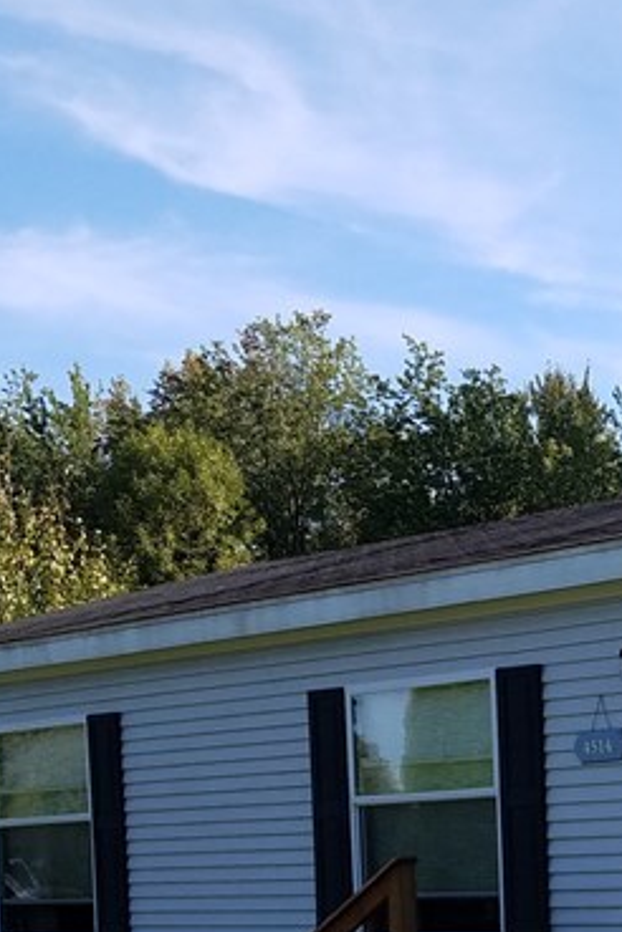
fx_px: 1944
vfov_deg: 26.2
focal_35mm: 75
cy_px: 818
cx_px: 862
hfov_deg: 16.9
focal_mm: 4.2
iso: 50
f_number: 1.7
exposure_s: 1/1452
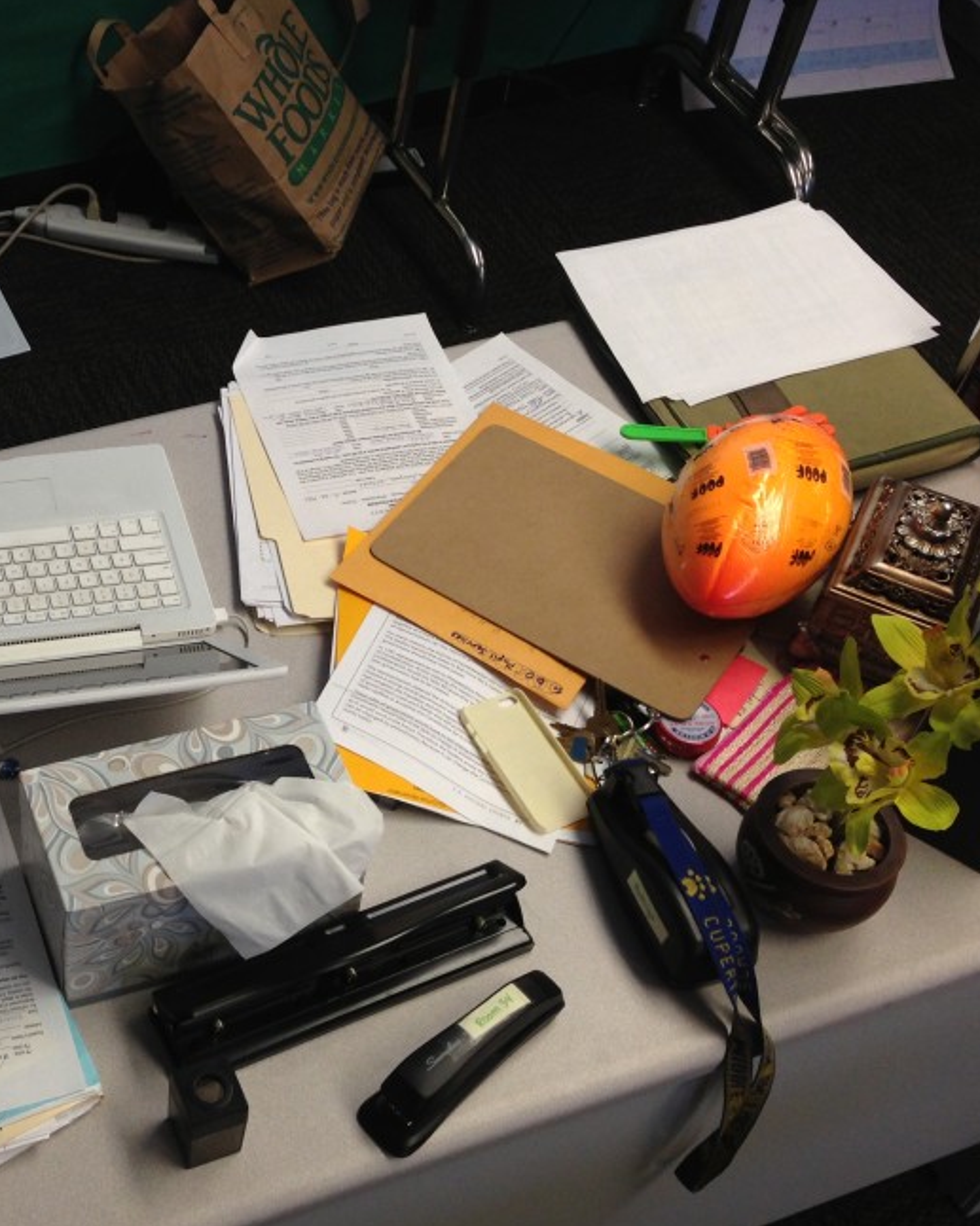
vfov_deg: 36.7
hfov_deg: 28.7
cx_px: 131
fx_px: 1850
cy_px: 570
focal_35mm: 51
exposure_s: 1/60
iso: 64
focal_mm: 4.13
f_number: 2.4
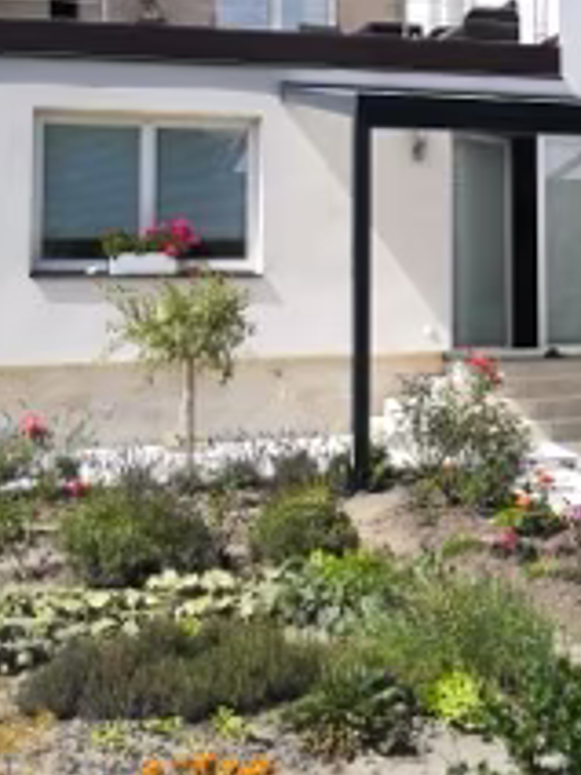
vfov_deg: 32.0
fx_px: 1320
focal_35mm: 59
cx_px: 559
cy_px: 183
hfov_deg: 23.9
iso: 50
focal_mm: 3.83
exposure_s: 1/853
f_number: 2.2
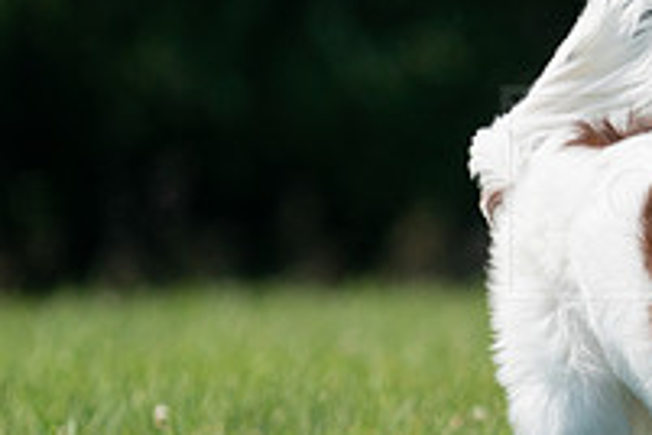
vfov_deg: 0.8
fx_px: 31420
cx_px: 811
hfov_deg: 1.2
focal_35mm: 1735
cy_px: 248
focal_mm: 600
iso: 800
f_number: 6.3
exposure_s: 1/4000
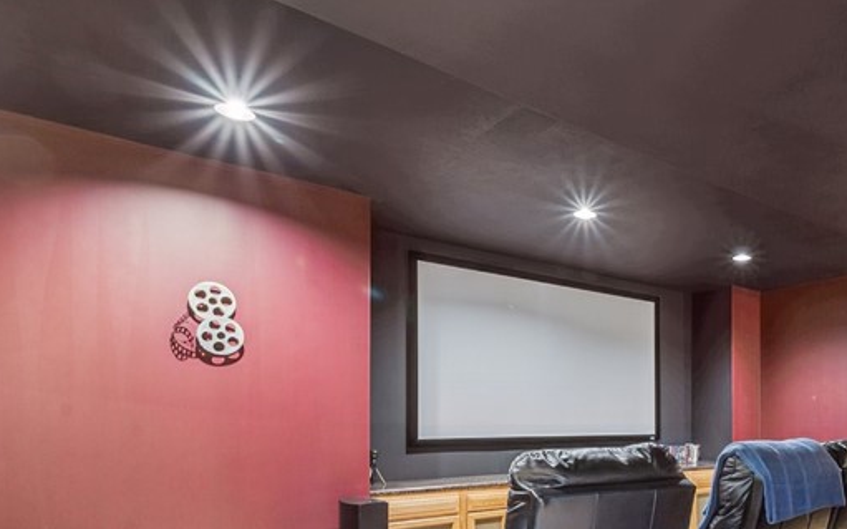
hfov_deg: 64.2
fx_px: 600
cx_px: 678
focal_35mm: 26
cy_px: 425
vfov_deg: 45.1
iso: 50
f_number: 11
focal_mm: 12
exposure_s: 13
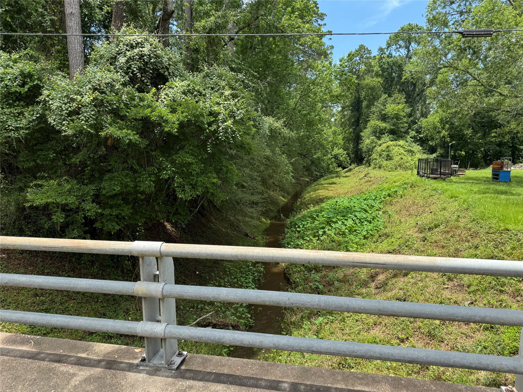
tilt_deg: -6.0
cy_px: 196
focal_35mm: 24
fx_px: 363
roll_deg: -0.4
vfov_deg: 56.8
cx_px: 262
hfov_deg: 71.6
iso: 80
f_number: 1.78
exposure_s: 1/1767
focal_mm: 6.76
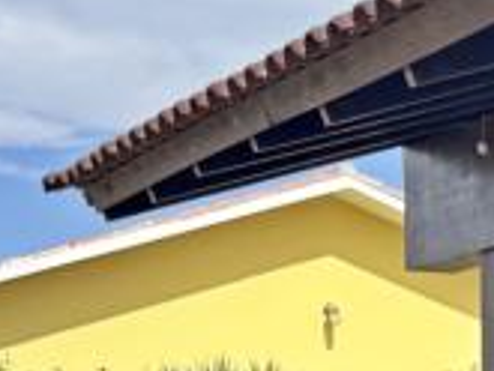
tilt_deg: -0.5
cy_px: 565
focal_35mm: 149
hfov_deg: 11.5
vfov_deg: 9.7
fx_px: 2128
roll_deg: +0.7
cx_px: 1072
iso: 80
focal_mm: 6.76
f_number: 1.78
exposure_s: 1/3021
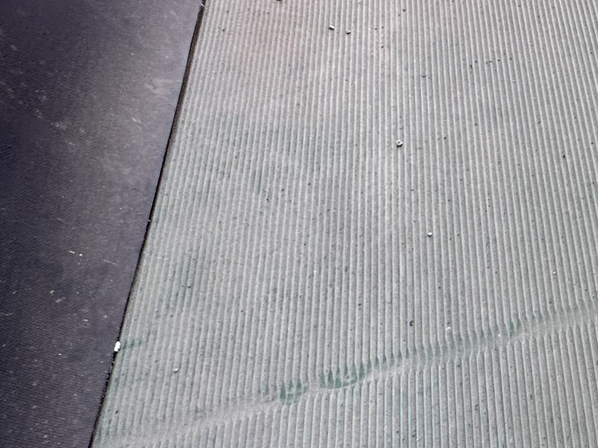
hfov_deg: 30.9
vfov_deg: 33.4
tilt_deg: -58.8
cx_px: 828
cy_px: 279
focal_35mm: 43
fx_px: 743
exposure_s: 1/99
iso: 100
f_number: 2.2
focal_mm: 2.22
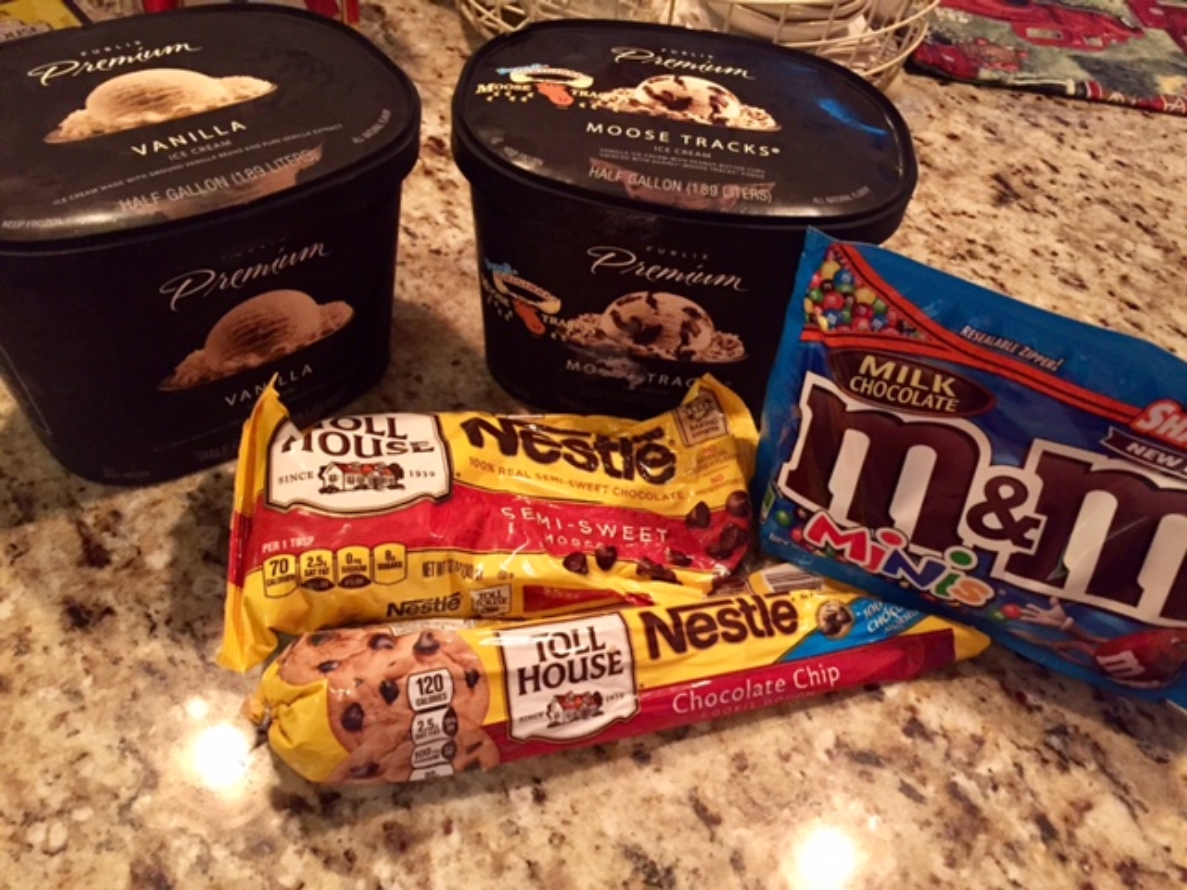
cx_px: 594
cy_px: 445
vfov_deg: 48.2
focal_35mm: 29
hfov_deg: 61.7
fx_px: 994
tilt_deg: -48.1
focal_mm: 4.15
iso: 320
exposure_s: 1/15
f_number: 2.2
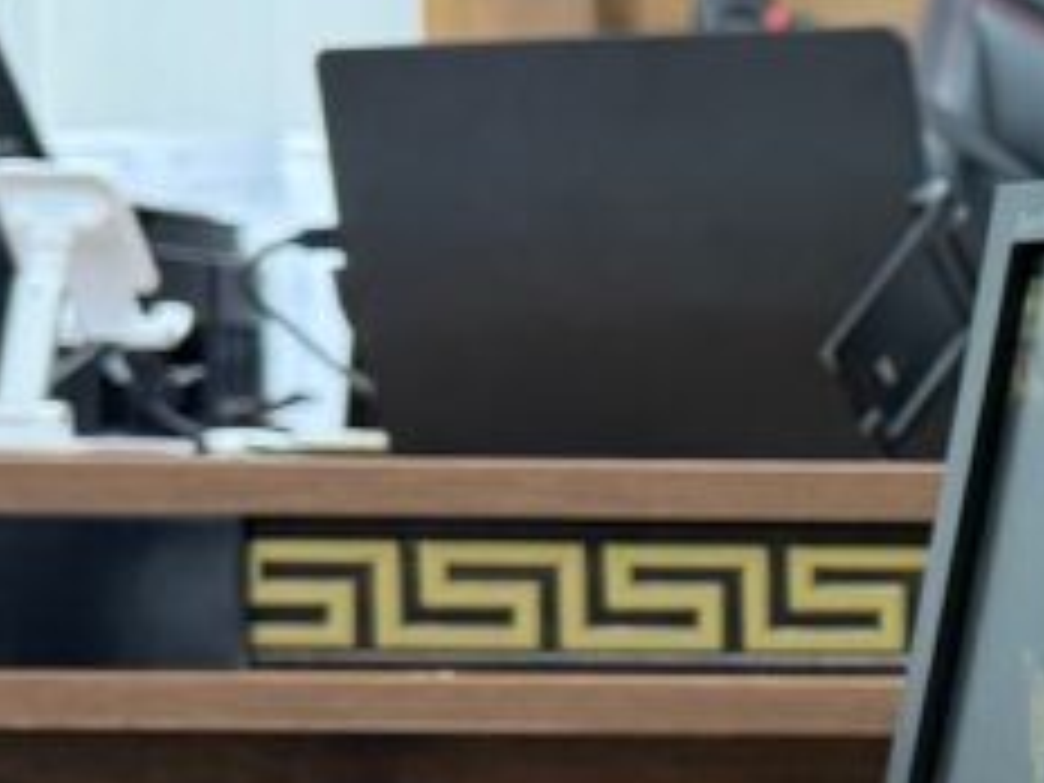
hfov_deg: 14.6
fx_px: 3740
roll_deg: -0.3
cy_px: 652
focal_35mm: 124
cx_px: 1642
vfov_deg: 11.9
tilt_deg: -3.2
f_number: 1.78
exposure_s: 1/50
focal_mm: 6.76
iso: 200
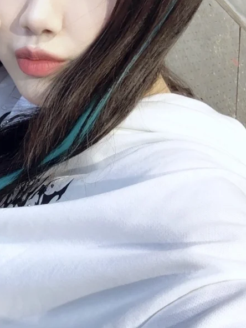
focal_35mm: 56
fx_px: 530
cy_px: 159
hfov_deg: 24.1
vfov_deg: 34.3
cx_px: -36
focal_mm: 2.69
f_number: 1.9
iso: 250
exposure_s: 1/50
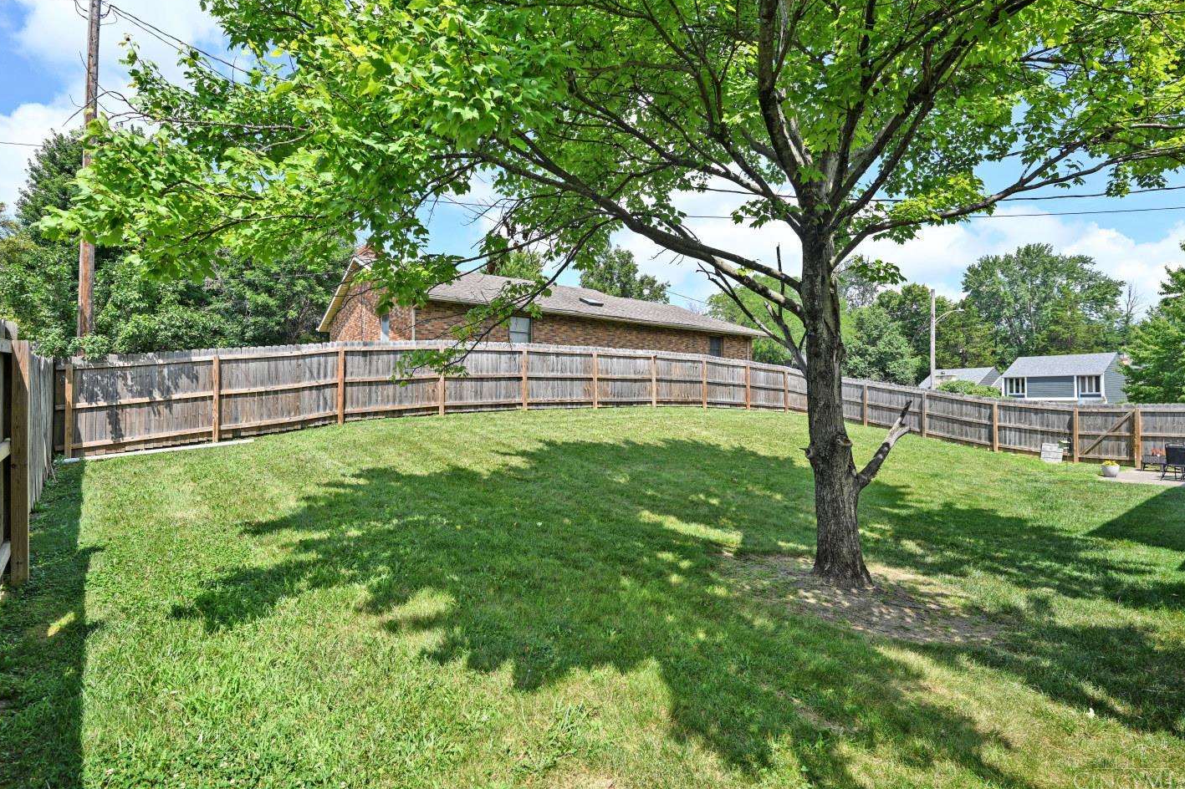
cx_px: 575
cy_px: 392
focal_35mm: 18
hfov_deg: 90.0
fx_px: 592
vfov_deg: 67.4
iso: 100
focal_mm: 17
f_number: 6.3
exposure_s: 1/250
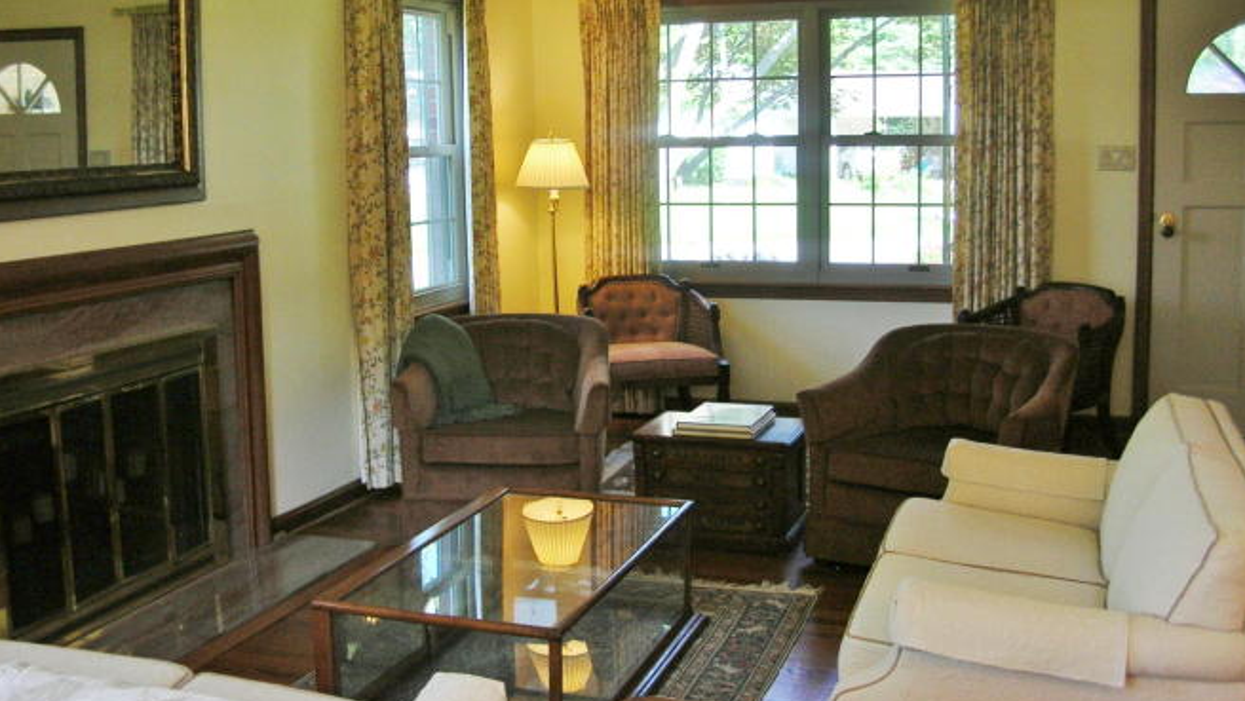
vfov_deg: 29.7
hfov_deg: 50.5
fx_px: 1321
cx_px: 621
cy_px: 306
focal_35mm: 40
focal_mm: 6
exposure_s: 1/37.3
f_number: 2.7
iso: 50
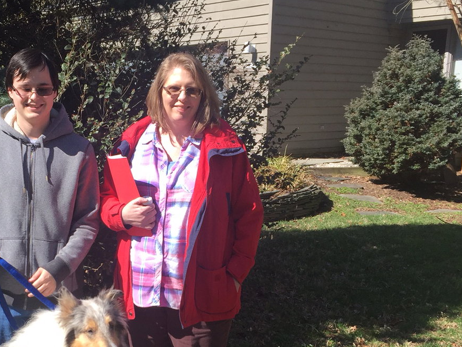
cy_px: 290
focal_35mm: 53
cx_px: 146
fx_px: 708
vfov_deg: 26.9
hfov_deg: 35.7
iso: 32
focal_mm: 4.15
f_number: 2.2
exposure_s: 1/1041
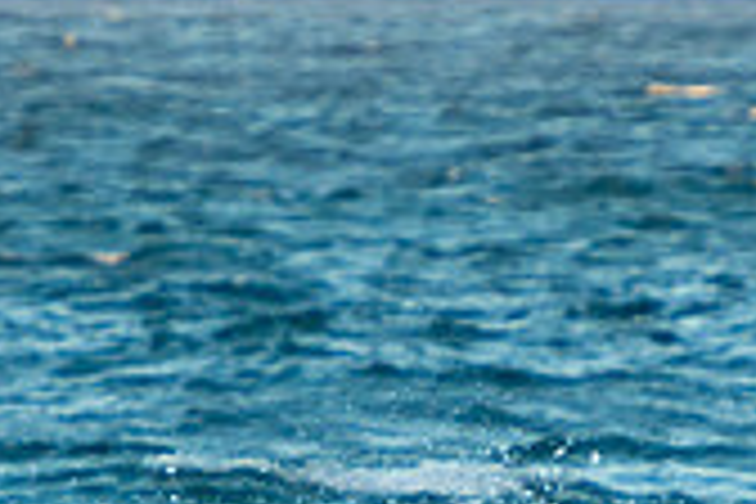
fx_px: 35298
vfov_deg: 0.8
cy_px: 785
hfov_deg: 1.2
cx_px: 320
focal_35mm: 1681
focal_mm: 320
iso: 500
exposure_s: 1/800
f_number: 5.6
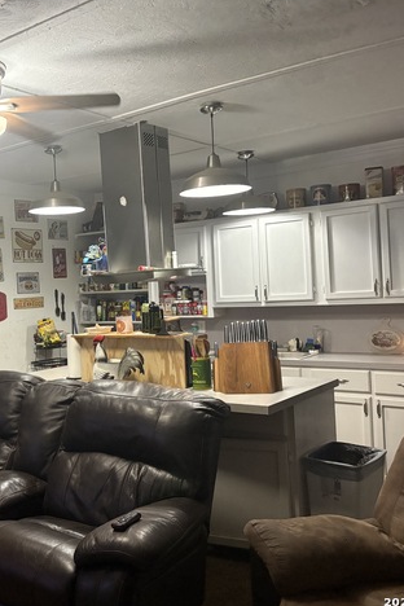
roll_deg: +3.0
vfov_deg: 51.9
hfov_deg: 34.7
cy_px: 299
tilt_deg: -0.7
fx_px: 623
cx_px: 73
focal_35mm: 37
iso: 400
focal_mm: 5.96
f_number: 1.6
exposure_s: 1/60
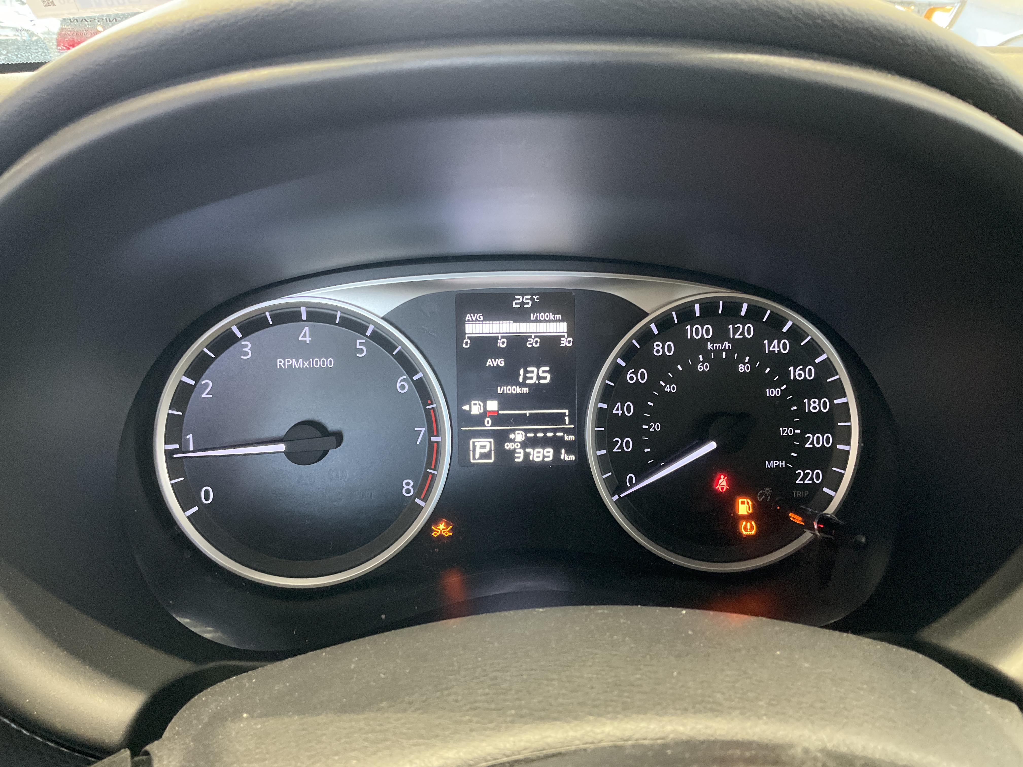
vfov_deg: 48.2
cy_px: 384
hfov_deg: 61.7
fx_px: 857
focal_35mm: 29
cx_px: 512
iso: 400
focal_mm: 3
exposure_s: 1/28
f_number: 1.8
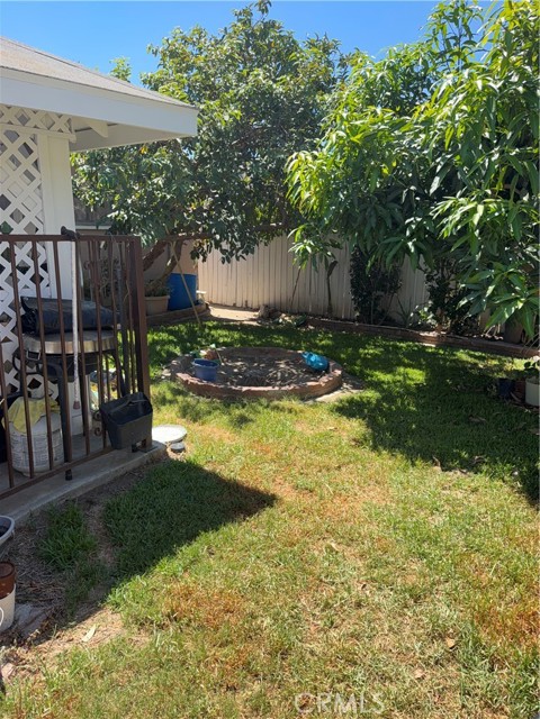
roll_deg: +1.8
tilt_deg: -11.3
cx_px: 270
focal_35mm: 24
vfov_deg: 71.6
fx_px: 499
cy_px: 360
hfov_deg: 56.8
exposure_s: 1/1812
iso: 80
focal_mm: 6.76
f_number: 1.78
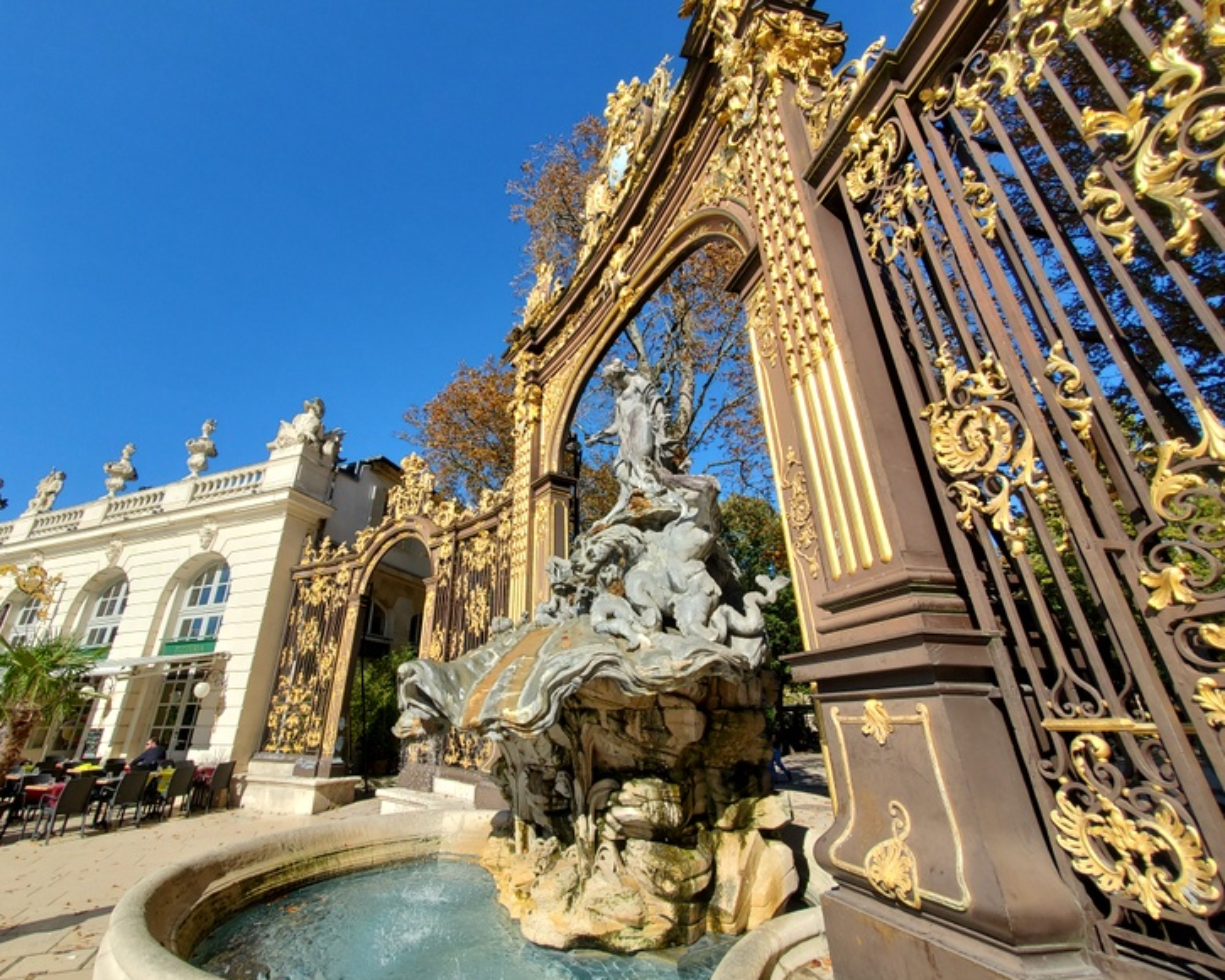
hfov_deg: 100.5
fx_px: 508
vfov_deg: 88.0
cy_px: 478
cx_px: 561
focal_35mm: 14
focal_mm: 1.8
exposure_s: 1/1093
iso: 50
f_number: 2.2
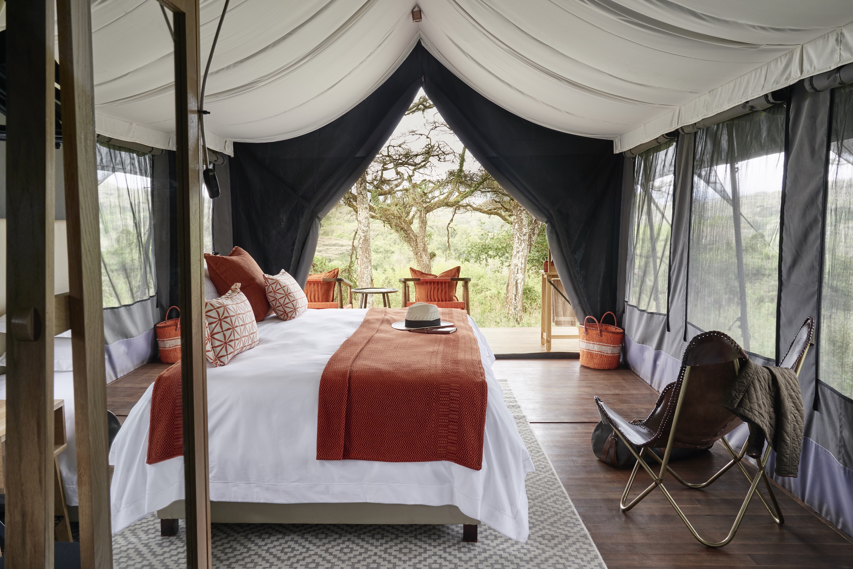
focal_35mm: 29
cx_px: 426
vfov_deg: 45.0
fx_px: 687
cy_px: 284
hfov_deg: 63.6
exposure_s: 1
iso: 100
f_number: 13
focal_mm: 29
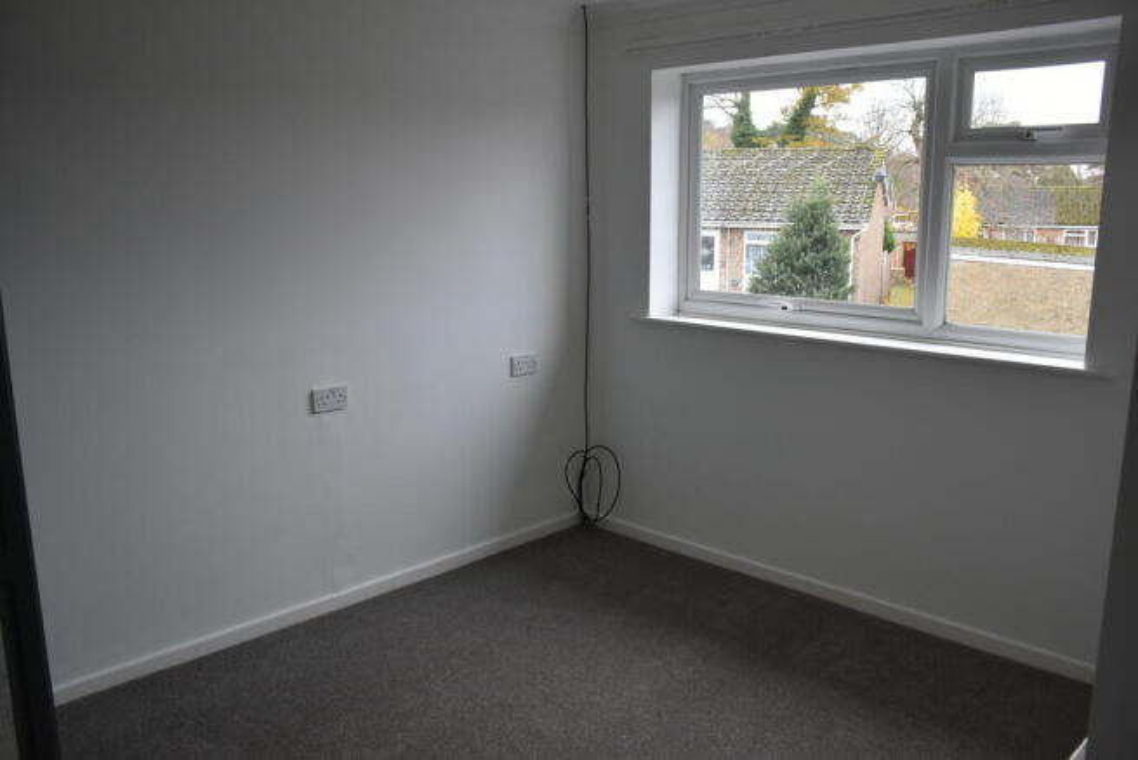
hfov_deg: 67.4
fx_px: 854
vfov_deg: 48.0
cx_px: 569
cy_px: 380
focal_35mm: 27
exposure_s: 1/80
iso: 400
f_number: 4.5
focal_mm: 18
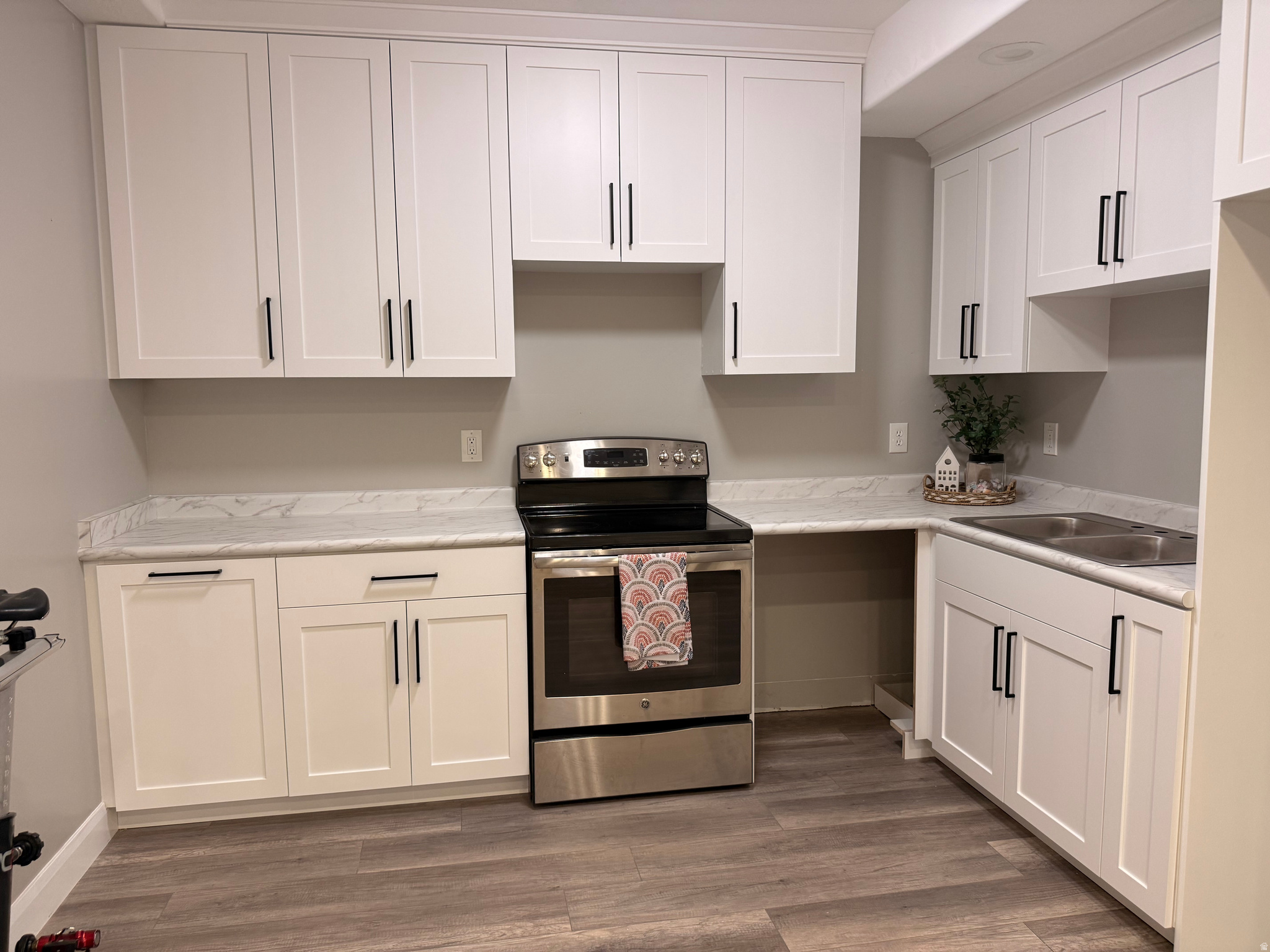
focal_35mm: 24
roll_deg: +1.2
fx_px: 881
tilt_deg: -6.3
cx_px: 635
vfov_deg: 56.8
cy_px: 476
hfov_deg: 71.6
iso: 125
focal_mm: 6.76
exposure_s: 1/60
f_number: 1.78
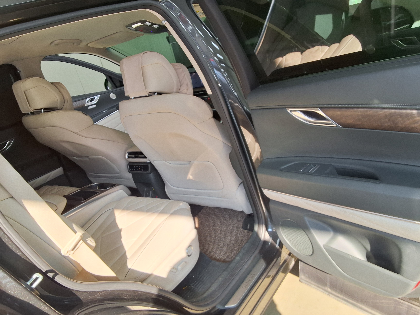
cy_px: 158
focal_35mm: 28
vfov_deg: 49.7
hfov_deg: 63.4
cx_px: 210
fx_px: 340
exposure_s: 1/120
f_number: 1.9
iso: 40
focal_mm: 2.91
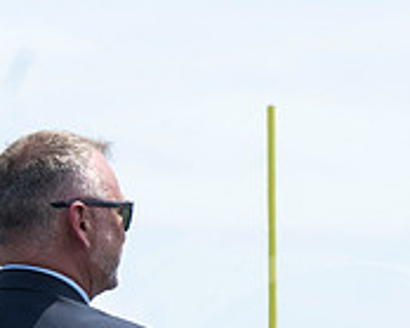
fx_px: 6561
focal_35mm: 541
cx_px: 105
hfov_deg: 3.6
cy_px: 290
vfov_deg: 2.9
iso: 200
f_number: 13
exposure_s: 1/250
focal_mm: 70
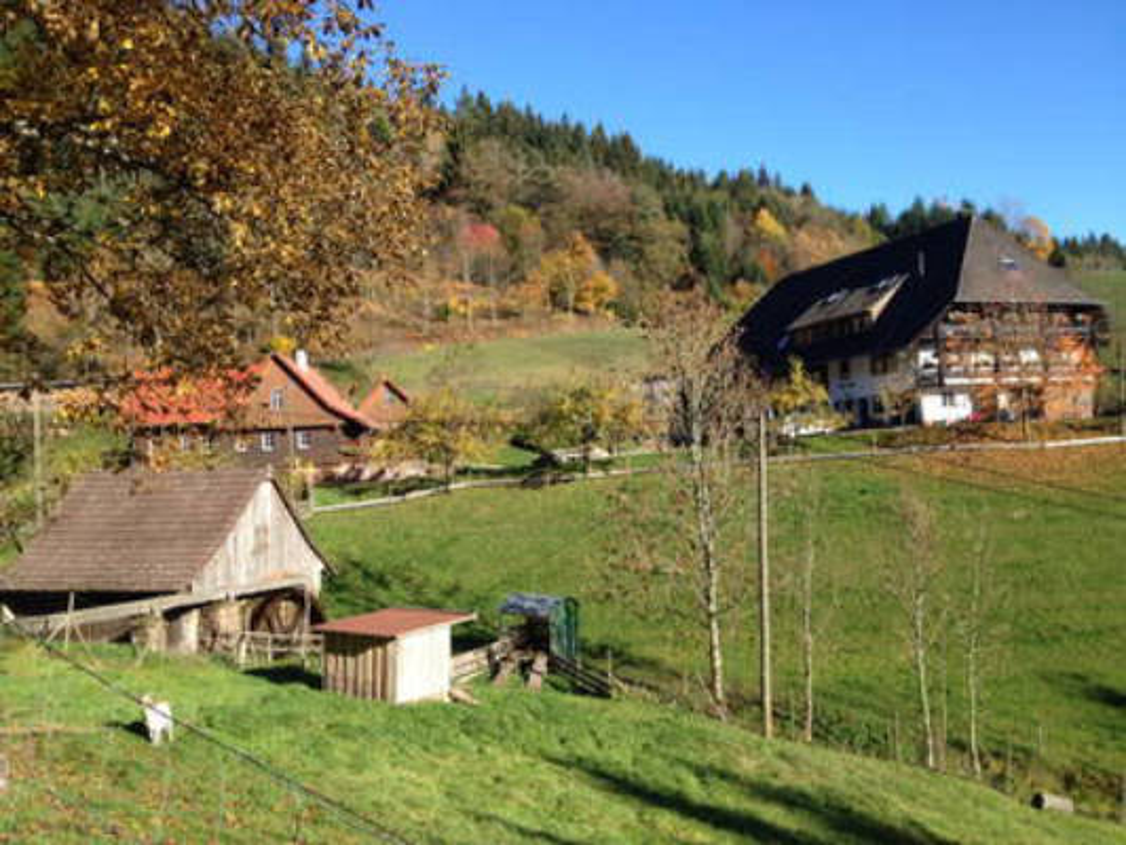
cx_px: 563
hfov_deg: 52.6
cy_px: 422
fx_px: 1139
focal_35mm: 35
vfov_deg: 40.7
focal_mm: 4.28
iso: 50
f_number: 2.4
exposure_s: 1/778
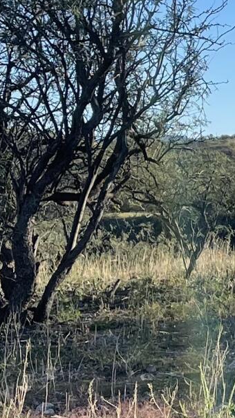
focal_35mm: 135
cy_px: 54
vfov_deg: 15.7
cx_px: 445
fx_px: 1497
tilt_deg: +3.6
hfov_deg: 8.6
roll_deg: -0.5
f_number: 1.6
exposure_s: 1/2049
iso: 32
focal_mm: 5.1
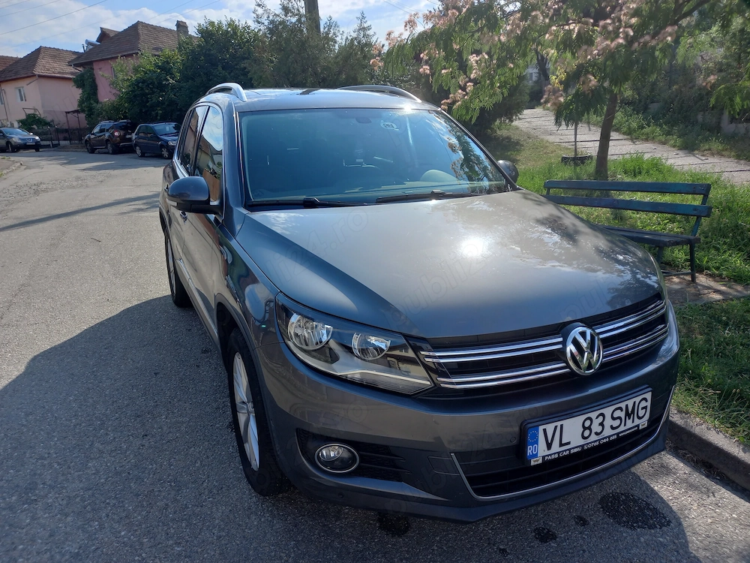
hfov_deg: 69.4
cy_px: 282
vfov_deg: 54.9
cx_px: 375
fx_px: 542
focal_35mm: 25
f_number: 2
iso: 25
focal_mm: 4.6
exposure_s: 1/860
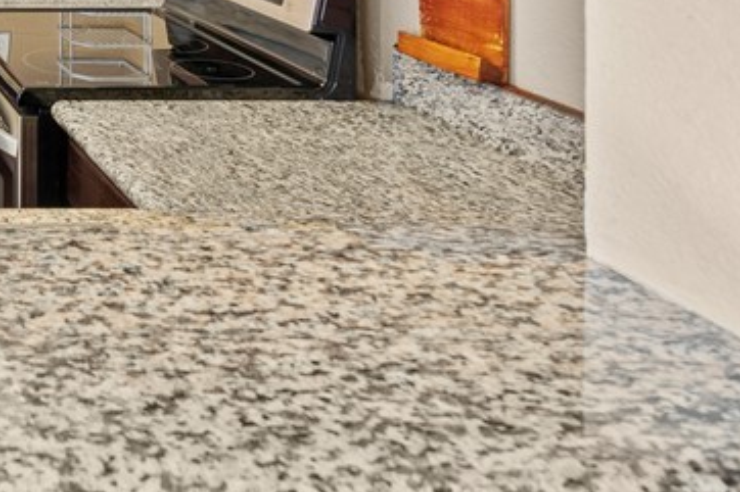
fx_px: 986
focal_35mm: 48
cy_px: -206
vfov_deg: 23.5
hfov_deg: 31.2
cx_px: -237
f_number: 9
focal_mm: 16
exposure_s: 1.6
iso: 200
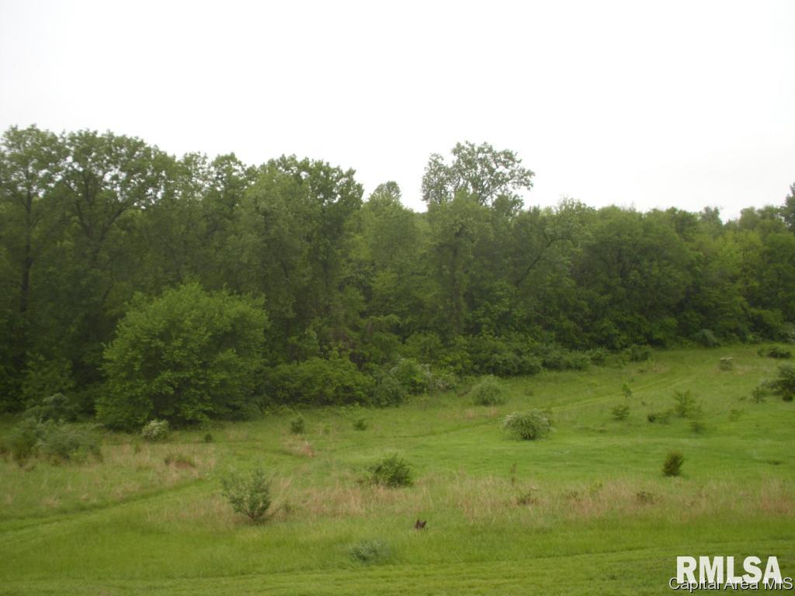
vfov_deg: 37.7
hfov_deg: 49.0
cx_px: 398
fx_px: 873
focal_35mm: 38
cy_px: 298
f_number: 2.9
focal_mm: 6.3
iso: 50
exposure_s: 1/181
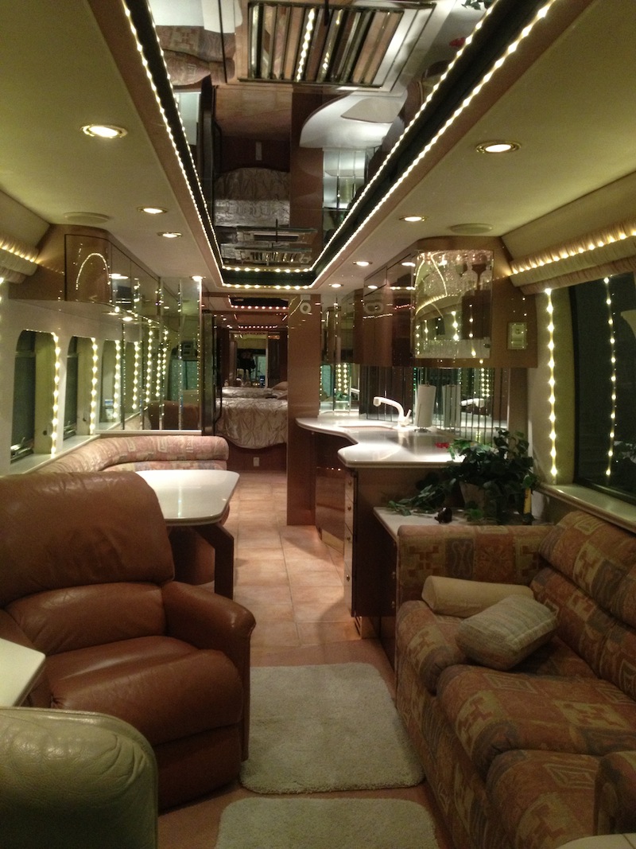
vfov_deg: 52.6
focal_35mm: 35
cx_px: 318
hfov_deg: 40.7
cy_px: 424
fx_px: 858
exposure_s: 1/20
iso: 250
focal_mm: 4.28
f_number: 2.4
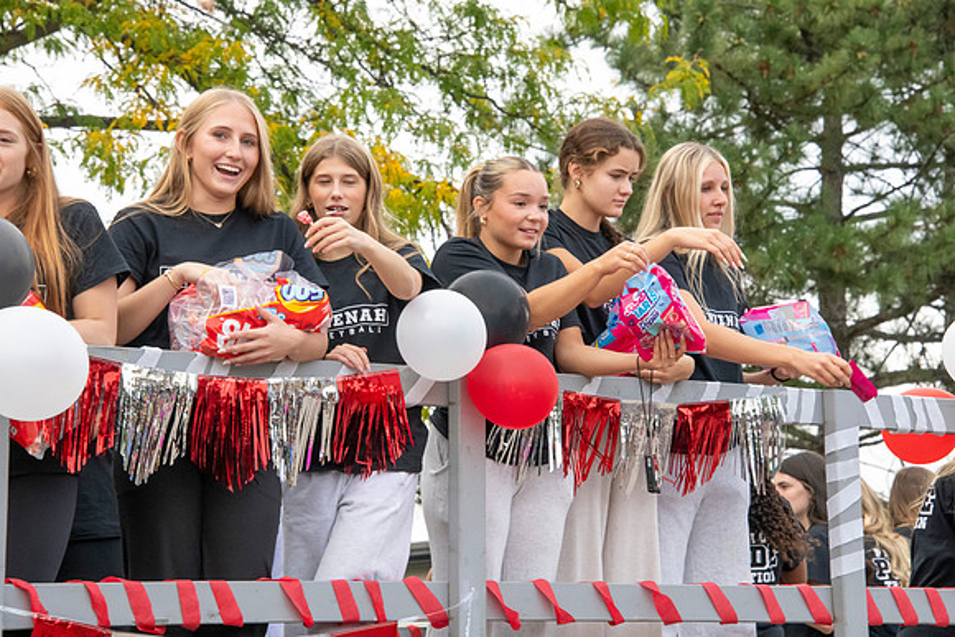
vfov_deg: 9.2
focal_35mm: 150
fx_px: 3980
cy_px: 318
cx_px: 478
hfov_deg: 13.7
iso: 3200
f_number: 11
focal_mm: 150
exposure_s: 1/320
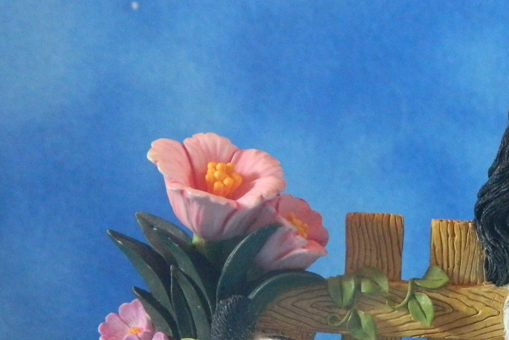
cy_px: 299
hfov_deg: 21.2
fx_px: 1315
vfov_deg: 14.6
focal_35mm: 93
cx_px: 506
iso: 400
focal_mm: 7.3
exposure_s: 1/40
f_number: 3.5
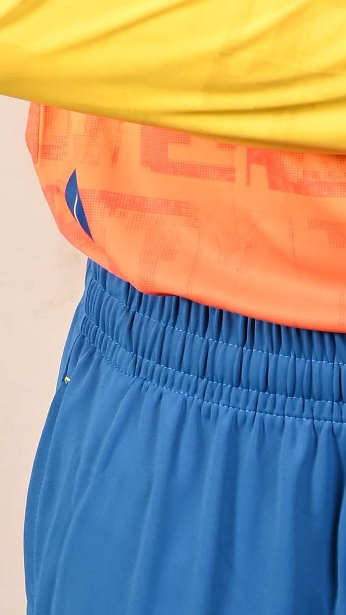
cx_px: 454
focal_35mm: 253
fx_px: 4126
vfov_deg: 8.3
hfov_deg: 4.8
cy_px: -302
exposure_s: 1/200
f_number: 8
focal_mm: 50
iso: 400
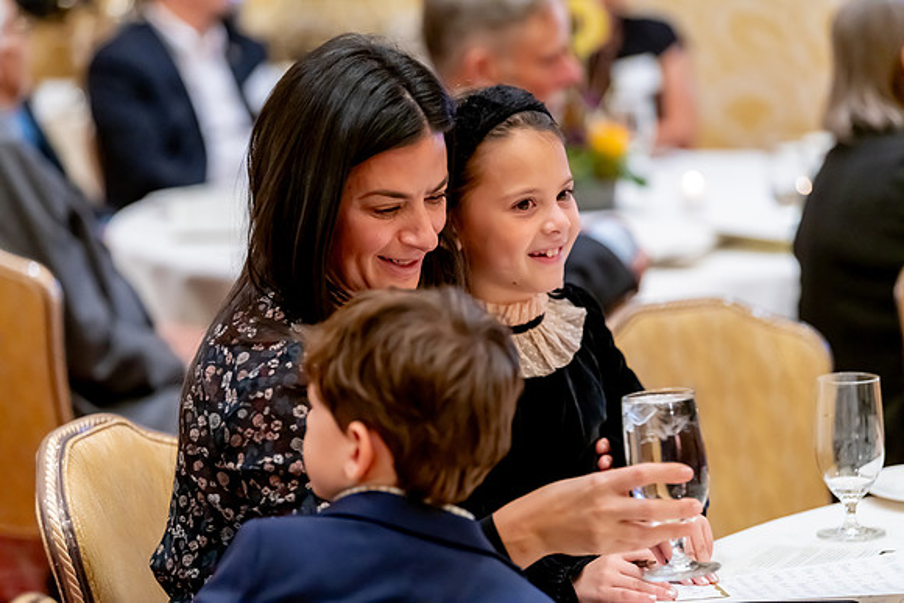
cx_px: 452
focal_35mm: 135
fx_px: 3391
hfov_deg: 15.2
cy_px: 302
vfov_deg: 10.2
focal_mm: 135
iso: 6400
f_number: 2.8
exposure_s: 1/160
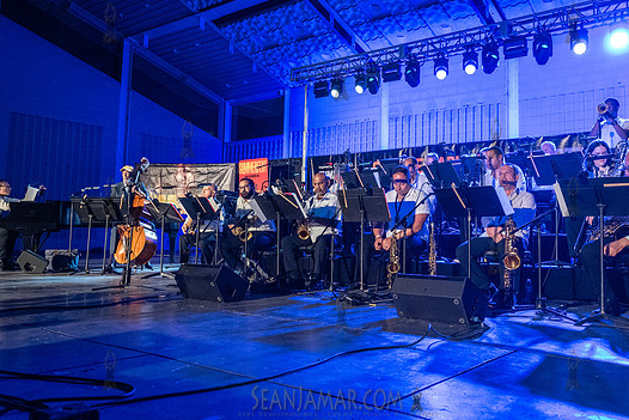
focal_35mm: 32
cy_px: 196
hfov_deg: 58.6
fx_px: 559
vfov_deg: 41.1
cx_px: 341
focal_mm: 29
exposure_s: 1/400
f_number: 3.5
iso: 5000
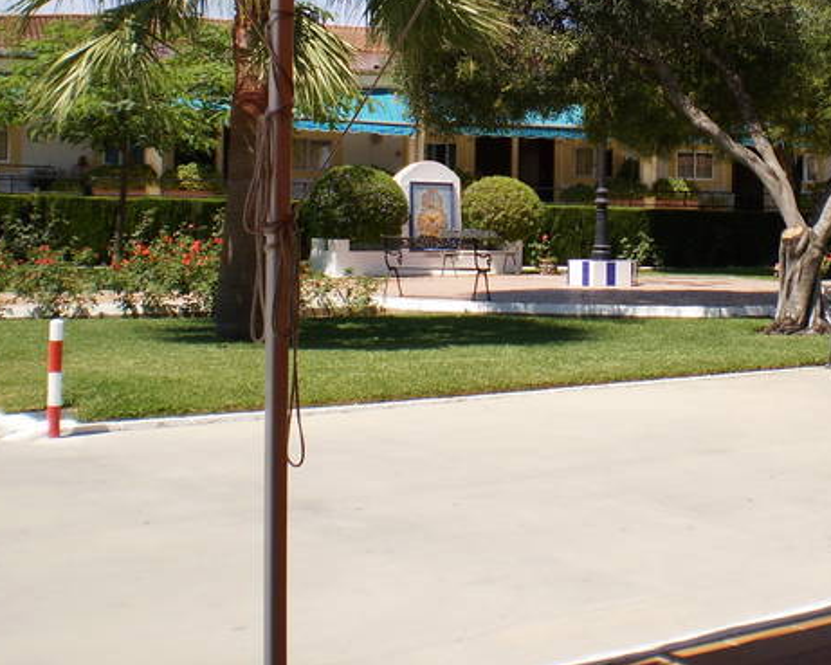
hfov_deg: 30.4
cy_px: 200
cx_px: 640
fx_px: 1501
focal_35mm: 61
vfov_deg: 24.8
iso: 64
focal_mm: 6.3
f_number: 4.6
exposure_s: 1/640
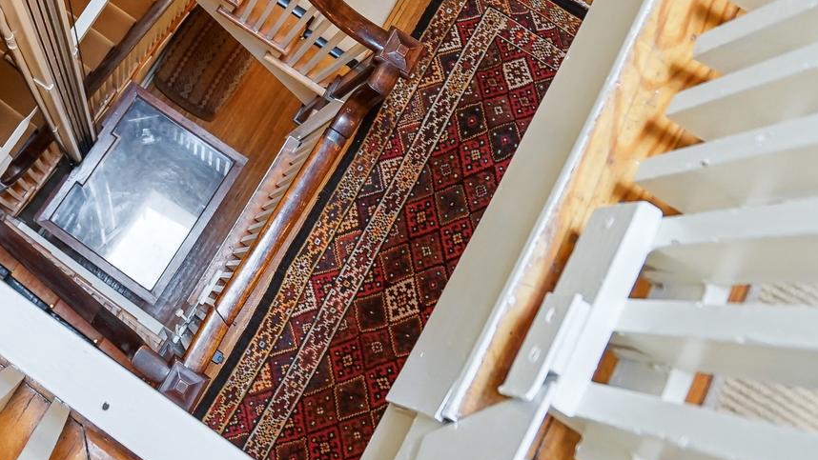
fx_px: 868
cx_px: 136
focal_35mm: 40
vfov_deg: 26.9
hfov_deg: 47.1
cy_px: -67
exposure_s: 1/250
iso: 800
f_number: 4.5
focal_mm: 16
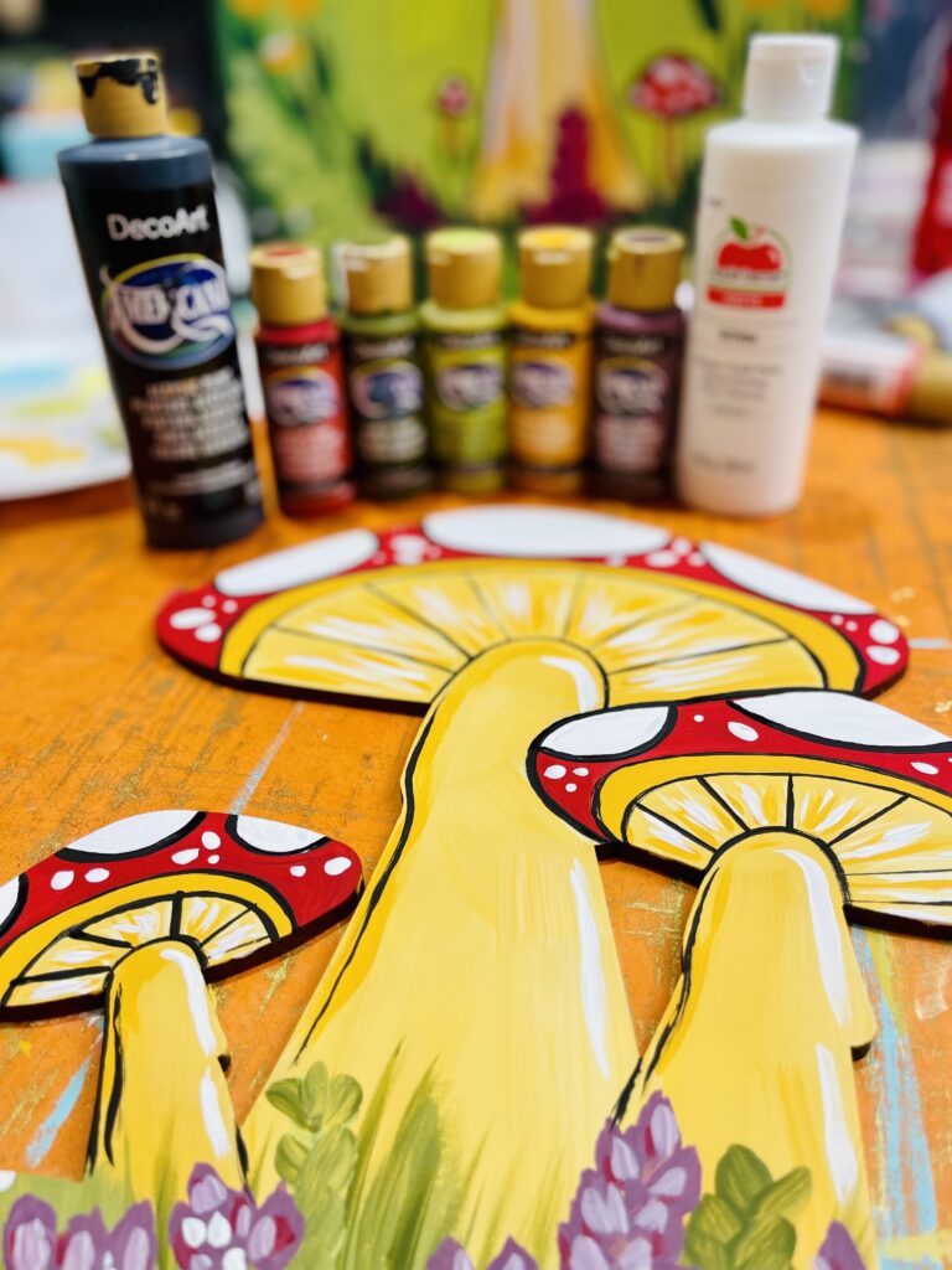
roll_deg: +2.9
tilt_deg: -35.4
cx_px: 476
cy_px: 635
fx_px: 953
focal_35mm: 26
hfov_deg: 53.1
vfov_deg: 67.3
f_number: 1.6
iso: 64
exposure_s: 1/60
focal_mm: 5.1
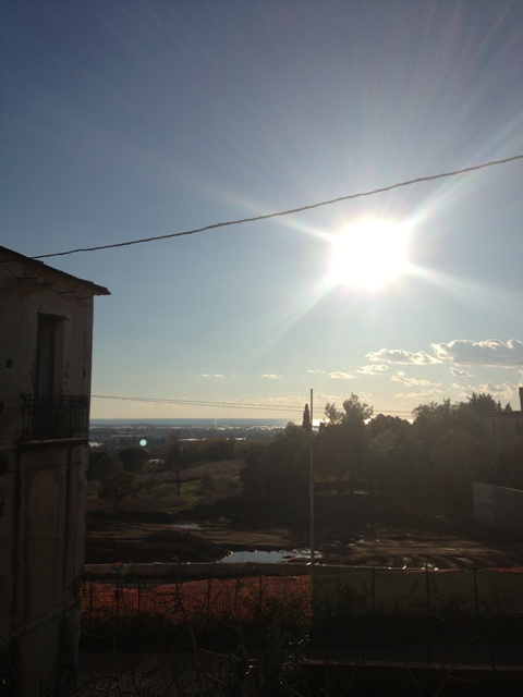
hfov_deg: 40.7
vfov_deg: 52.6
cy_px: 348
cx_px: 262
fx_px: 705
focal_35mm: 35
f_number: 2.4
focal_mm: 4.28
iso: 50
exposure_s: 1/7937
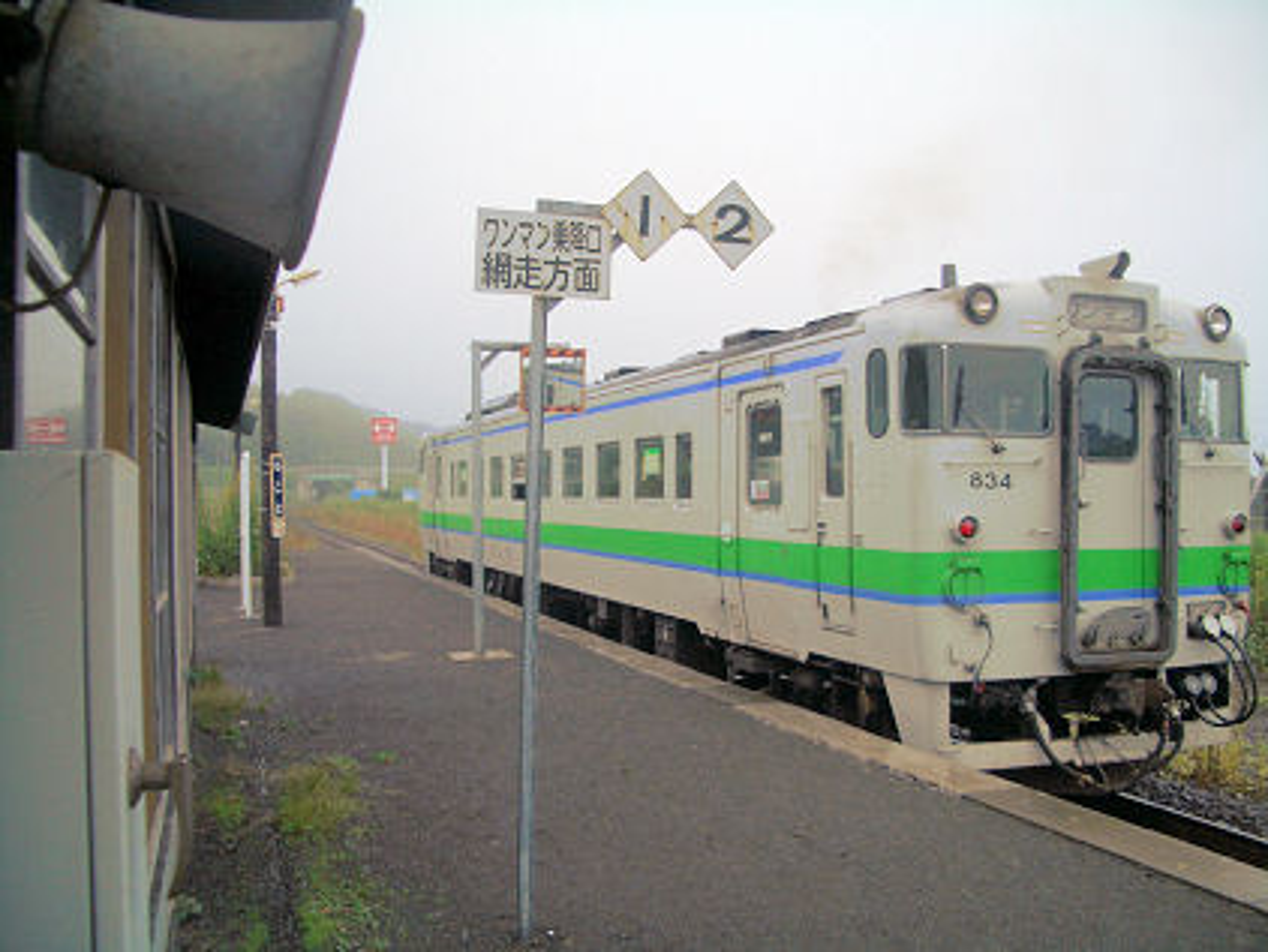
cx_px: 634
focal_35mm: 35
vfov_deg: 40.7
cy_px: 476
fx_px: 1283
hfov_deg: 52.6
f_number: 2.6
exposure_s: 1/400
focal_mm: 5.8
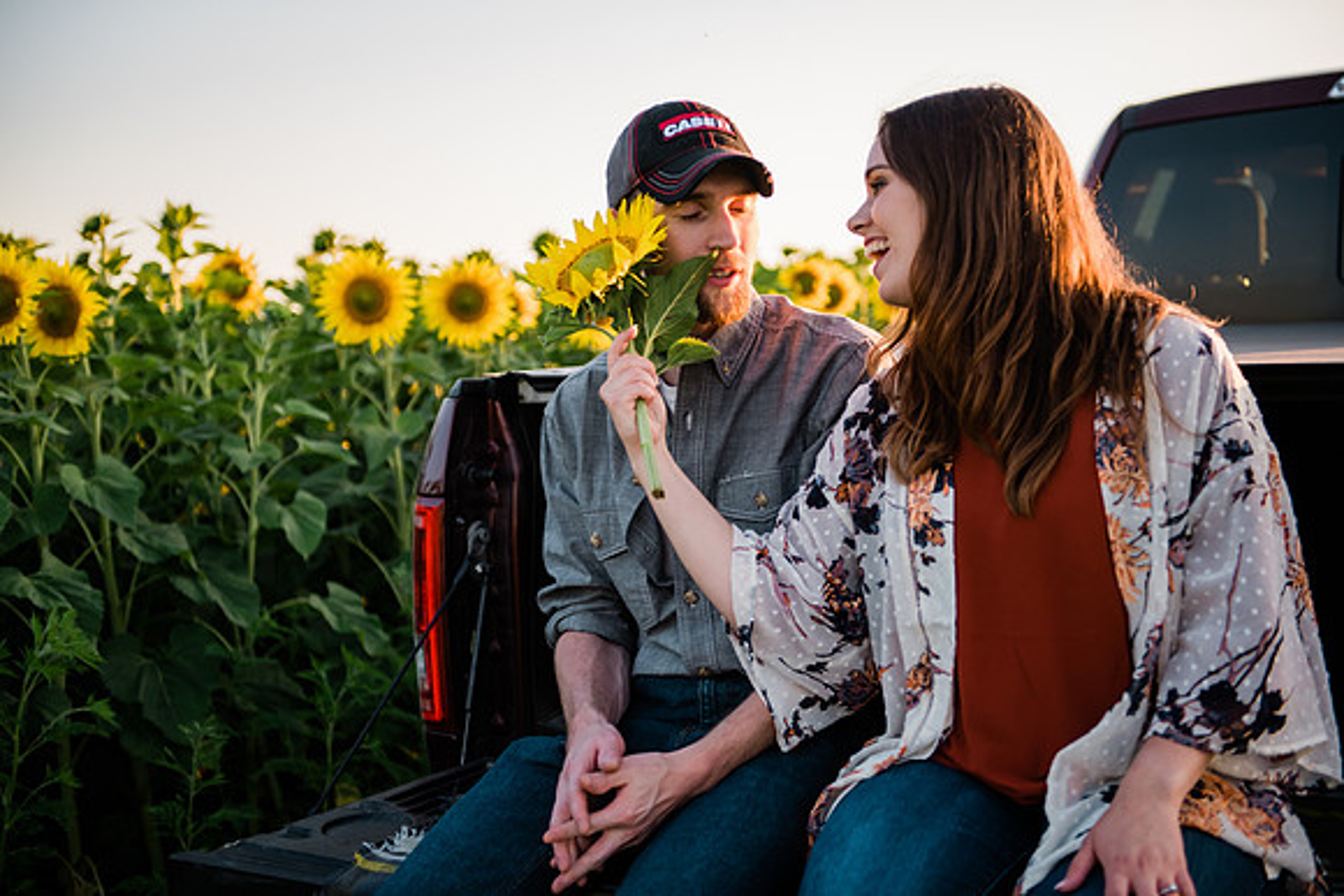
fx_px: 2054
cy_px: 448
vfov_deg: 24.6
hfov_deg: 36.2
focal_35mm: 55
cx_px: 672
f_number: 2.8
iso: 320
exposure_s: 1/400
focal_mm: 55
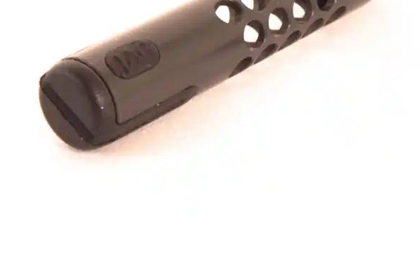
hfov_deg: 15.4
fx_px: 1540
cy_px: 56
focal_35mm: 132
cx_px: 337
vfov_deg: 10.4
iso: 250
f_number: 25
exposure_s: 1/3
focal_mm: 52
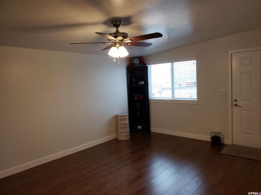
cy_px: 98
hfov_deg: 67.3
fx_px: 196
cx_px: 130
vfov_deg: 53.1
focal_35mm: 26
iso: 160
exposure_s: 1/60
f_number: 2.4
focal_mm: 4.3
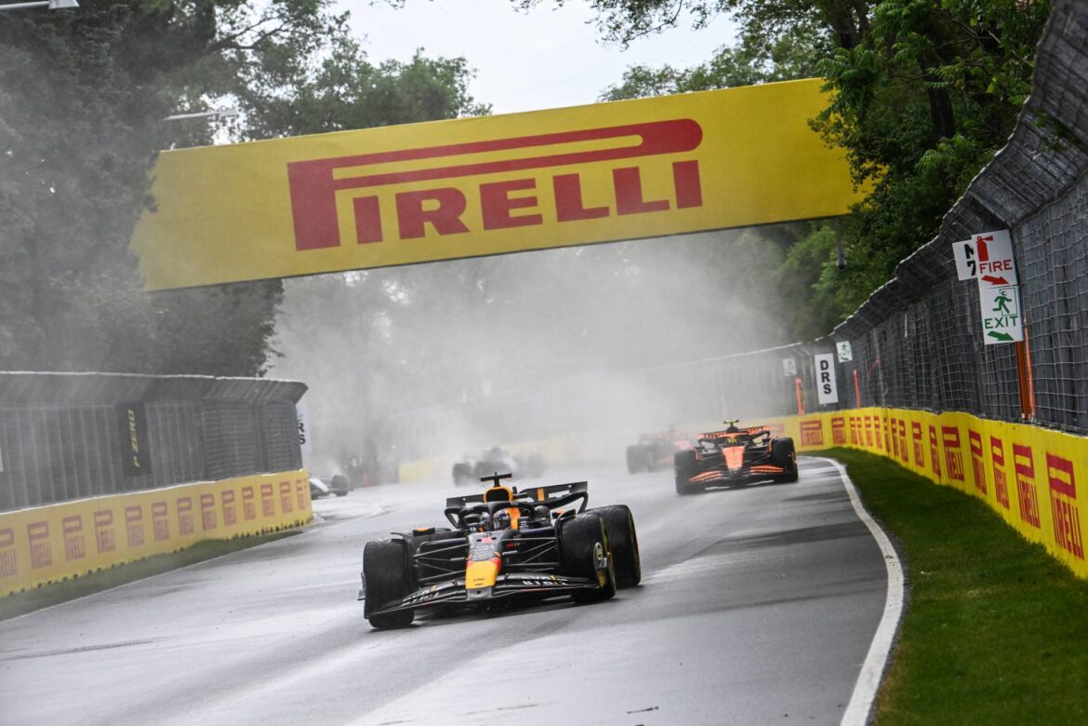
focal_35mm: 230
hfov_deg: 9.0
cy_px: 363
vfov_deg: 6.0
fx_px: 6951
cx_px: 544
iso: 1600
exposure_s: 1/1600
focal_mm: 230
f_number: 9
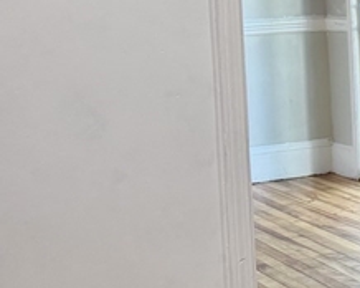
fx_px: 1171
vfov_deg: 13.8
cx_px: 806
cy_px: 7
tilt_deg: -4.0
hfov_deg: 13.7
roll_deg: +1.9
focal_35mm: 110
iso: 160
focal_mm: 6.76
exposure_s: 1/121
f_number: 1.78
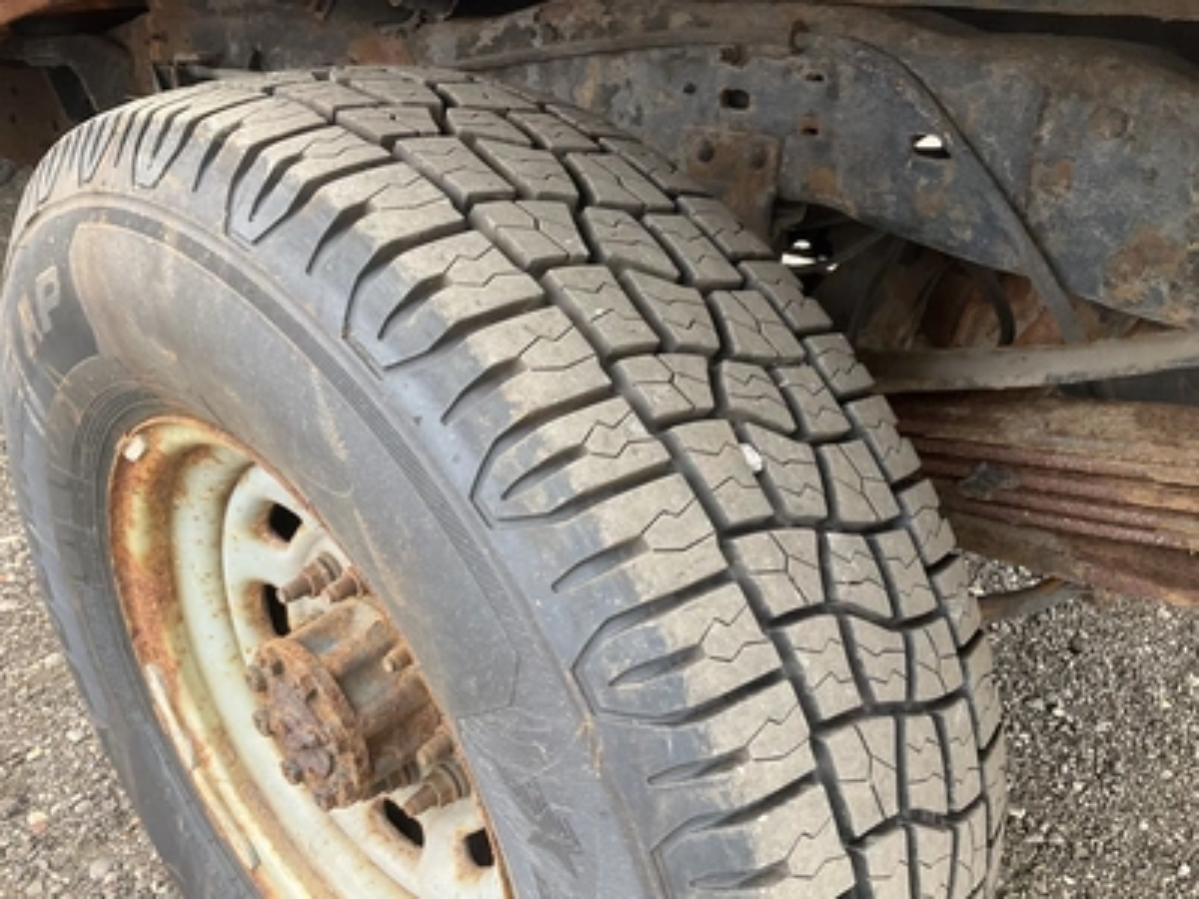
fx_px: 1004
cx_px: 600
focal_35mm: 29
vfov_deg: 48.2
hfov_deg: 61.7
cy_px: 450
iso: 50
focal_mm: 3
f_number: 1.8
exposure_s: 1/122
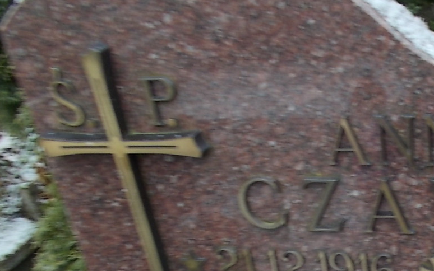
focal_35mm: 57
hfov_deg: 33.7
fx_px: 674
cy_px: 300
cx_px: 391
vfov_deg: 21.6
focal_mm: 4.6
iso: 100
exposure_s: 1/25
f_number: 3.2
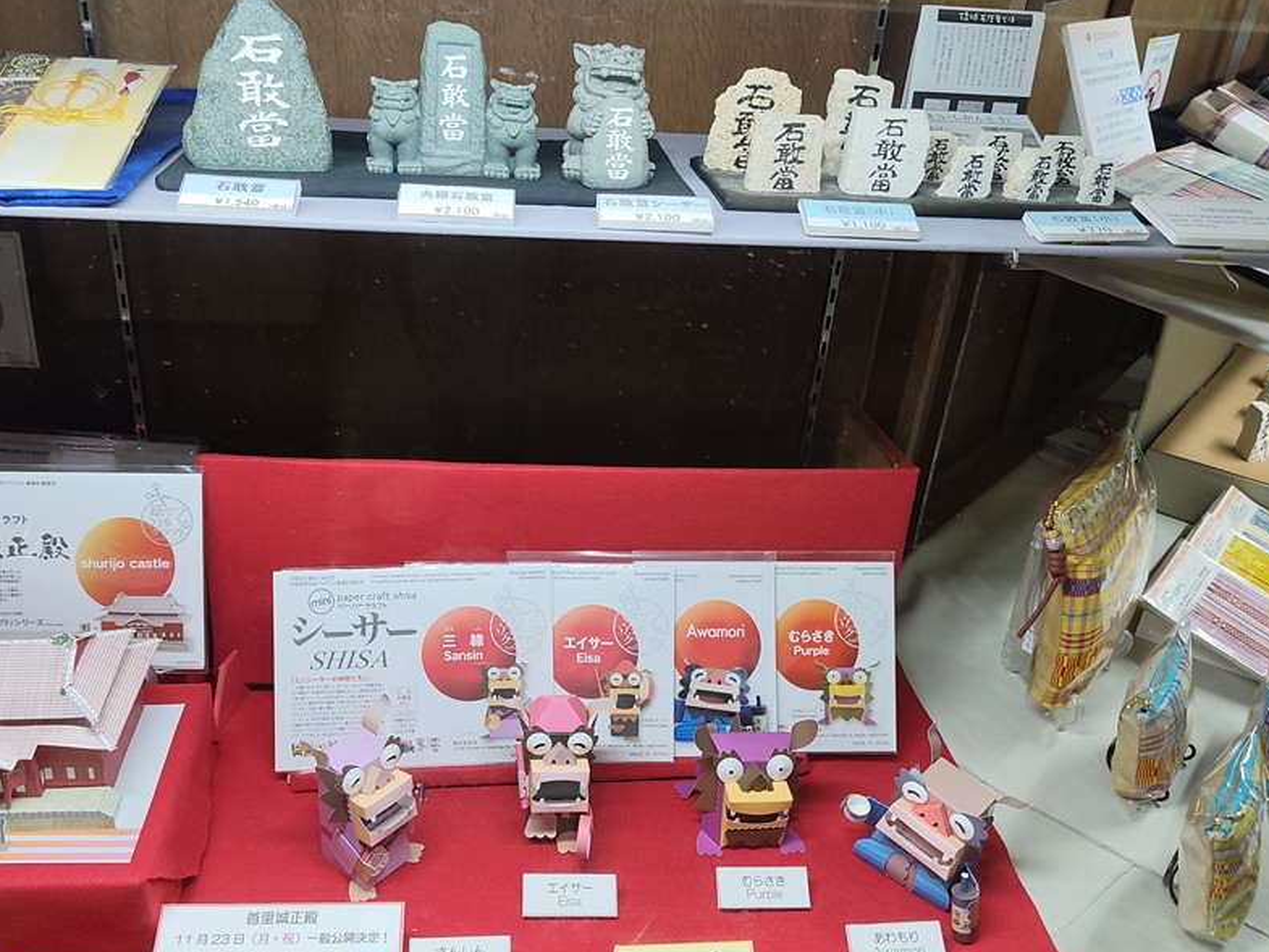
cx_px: 567
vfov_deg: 46.8
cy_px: 475
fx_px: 1100
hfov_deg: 59.8
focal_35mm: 30
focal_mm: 6.07
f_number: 1.7
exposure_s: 1/60
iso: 160
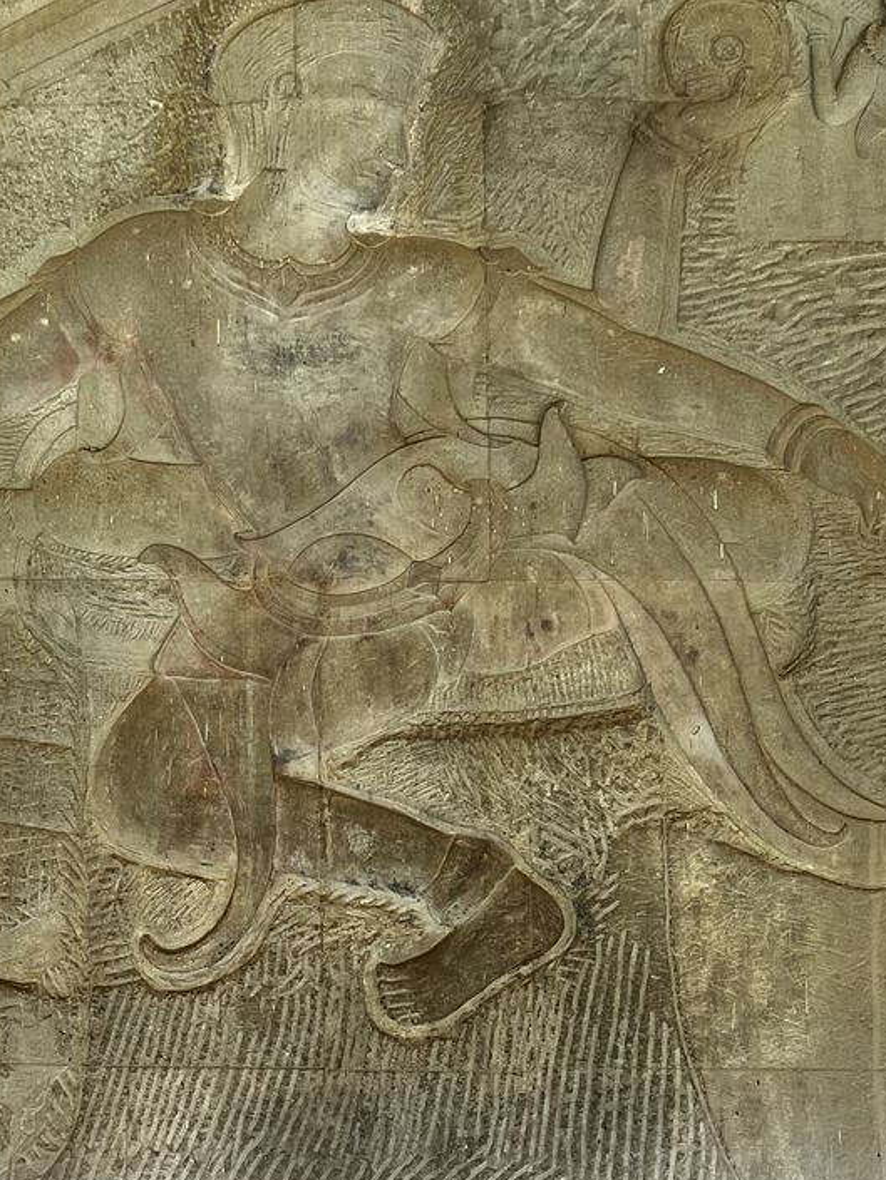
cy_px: 641
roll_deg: -0.1
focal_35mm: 59
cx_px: 322
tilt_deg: +5.1
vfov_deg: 32.7
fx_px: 2013
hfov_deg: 24.7
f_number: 1.5
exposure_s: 1/121
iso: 80
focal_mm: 5.7
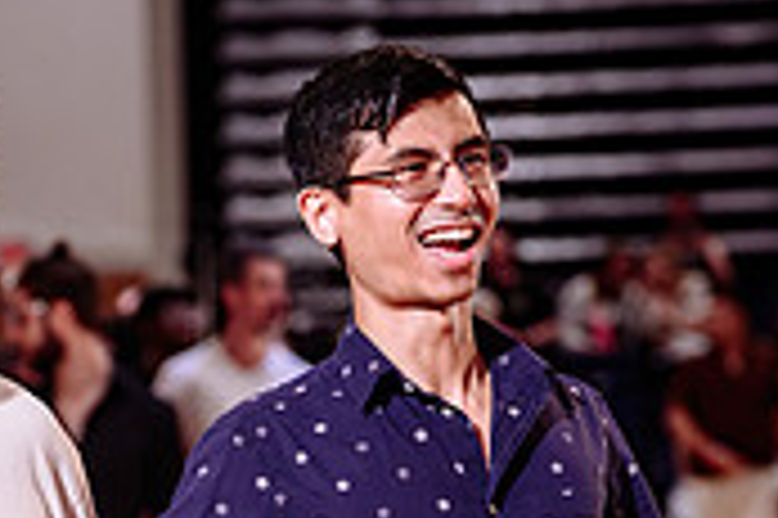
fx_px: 4059
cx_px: 193
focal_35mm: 188
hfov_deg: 10.9
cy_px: 827
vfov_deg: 7.2
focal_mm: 56
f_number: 2
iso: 1250
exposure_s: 1/250
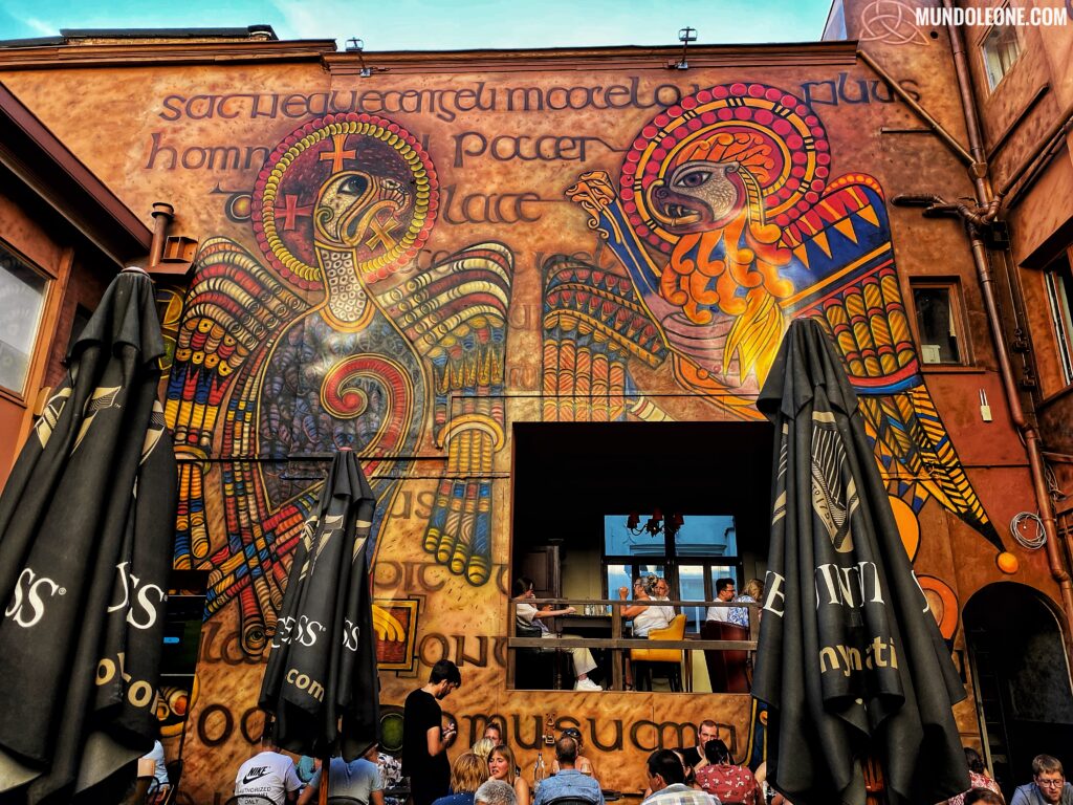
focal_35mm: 26
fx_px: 806
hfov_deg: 67.3
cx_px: 536
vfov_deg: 53.1
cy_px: 402
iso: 32
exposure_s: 1/154
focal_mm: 4.25
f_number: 1.8
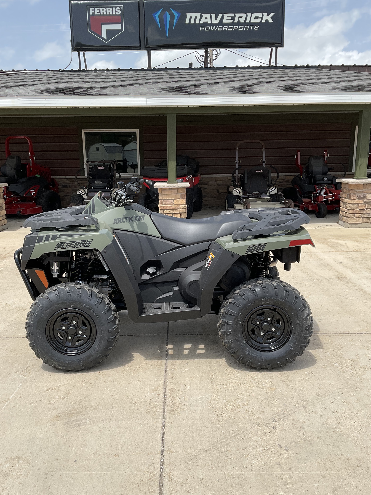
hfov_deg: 45.4
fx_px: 443
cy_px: 259
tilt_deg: -13.0
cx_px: 177
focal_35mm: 31
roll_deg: +1.4
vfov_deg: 58.3
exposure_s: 1/1675
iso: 16
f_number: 1.8
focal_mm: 3
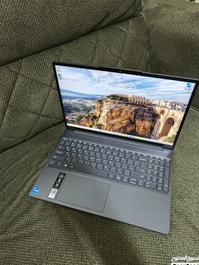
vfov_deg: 71.6
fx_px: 184
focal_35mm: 24
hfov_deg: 56.8
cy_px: 136
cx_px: 102
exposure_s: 1/50
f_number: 1.67
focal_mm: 8.71
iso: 125
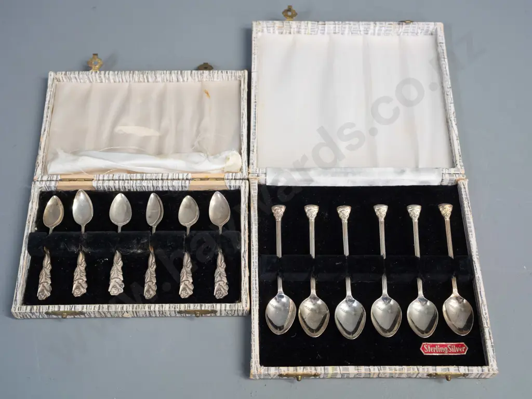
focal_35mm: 50
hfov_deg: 38.2
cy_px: 200
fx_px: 768
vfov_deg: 29.1
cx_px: 266
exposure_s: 1/100
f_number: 5
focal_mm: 25
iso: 2500
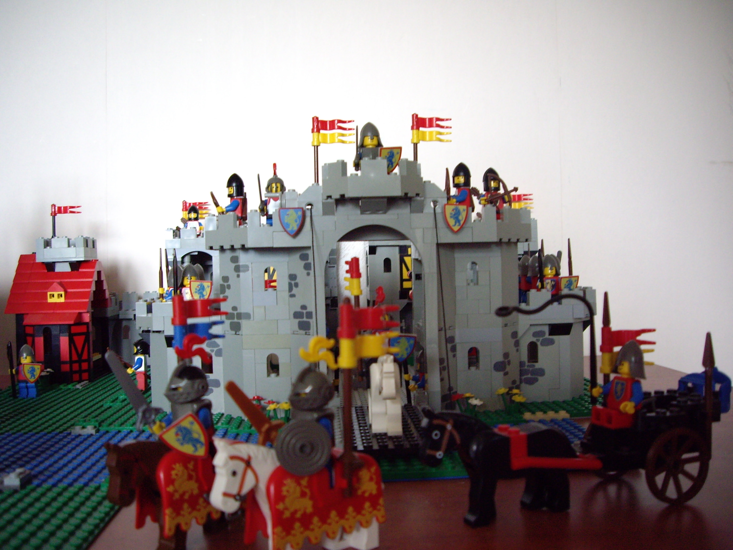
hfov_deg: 49.0
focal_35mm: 38
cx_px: 366
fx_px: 805
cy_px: 275
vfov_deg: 37.7
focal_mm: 6.2
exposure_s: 1/40
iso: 200
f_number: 2.7
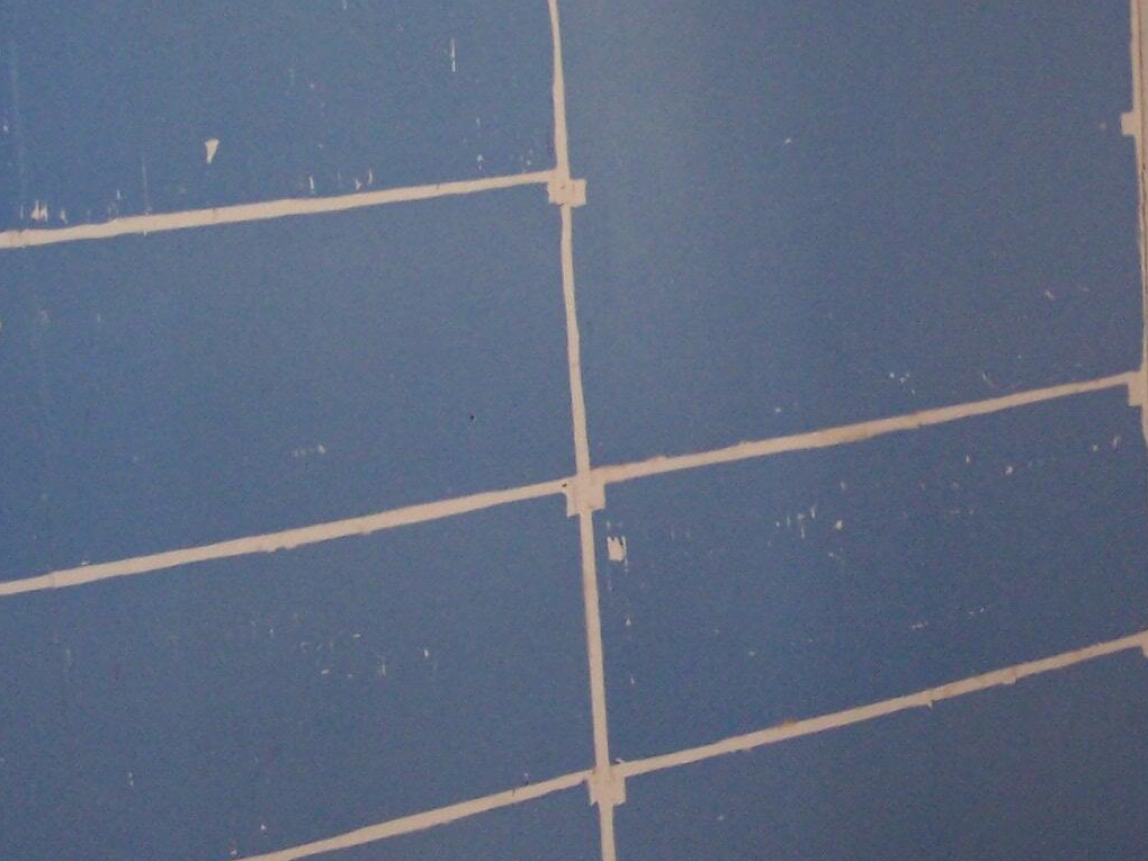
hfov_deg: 19.7
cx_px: 1205
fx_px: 3184
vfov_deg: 15.4
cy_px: 261
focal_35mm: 96
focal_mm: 6.3
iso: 140
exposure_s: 1/60
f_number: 2.8
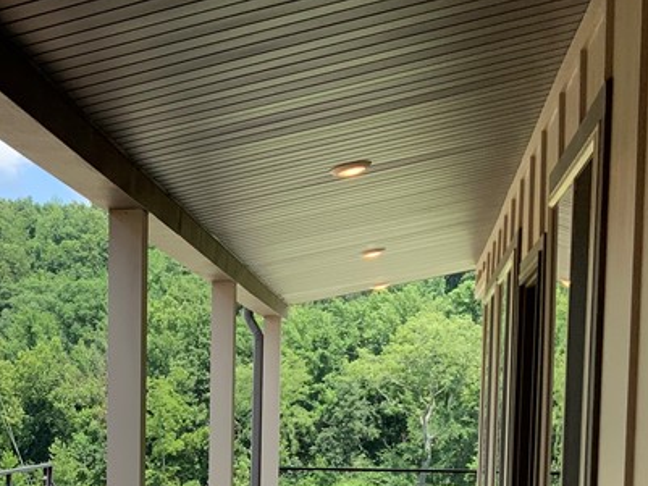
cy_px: 520
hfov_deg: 25.8
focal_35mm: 74
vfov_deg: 19.2
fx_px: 1386
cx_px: 116
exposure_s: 1/709
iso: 16
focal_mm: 3
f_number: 1.8
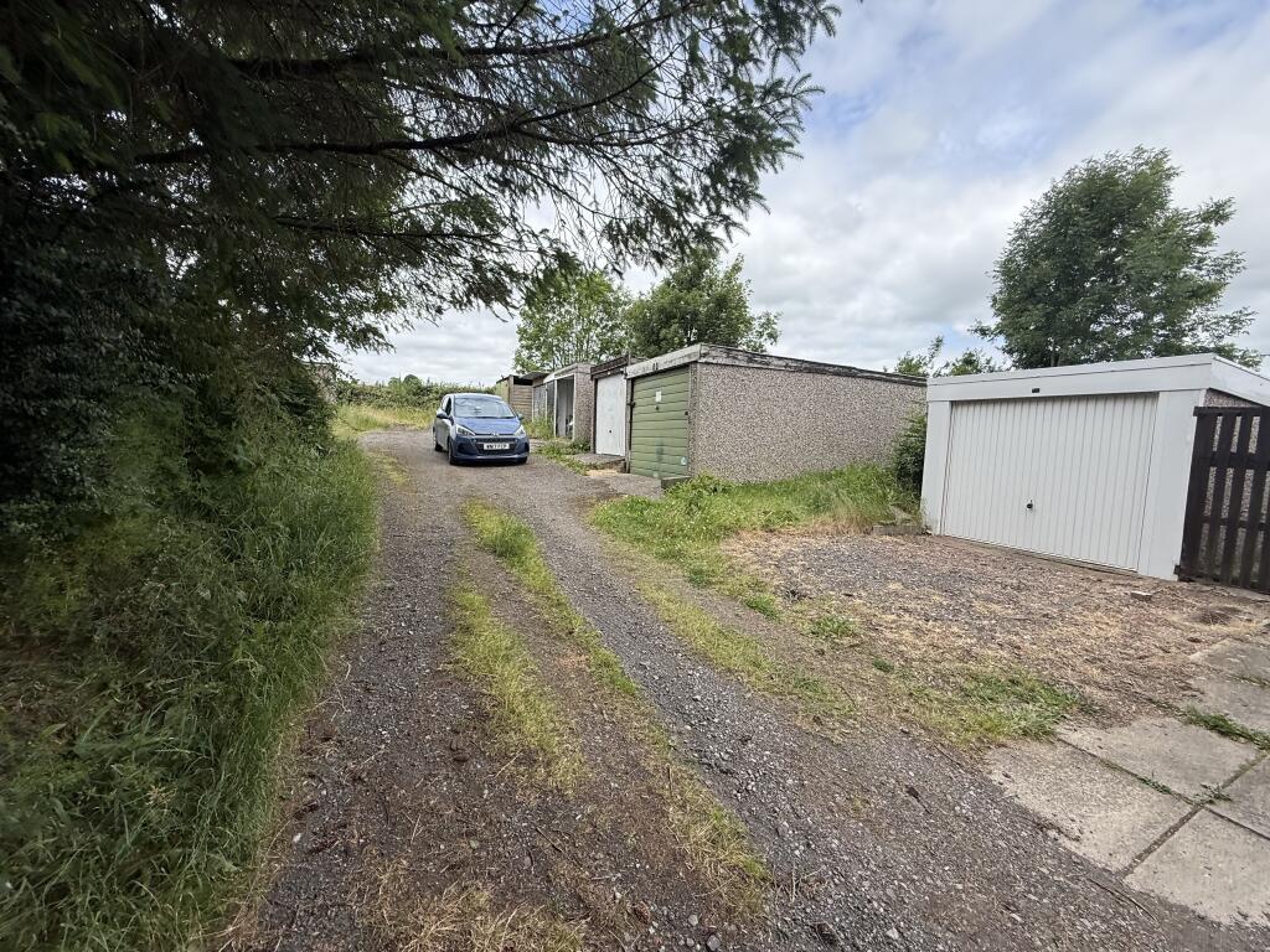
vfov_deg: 85.7
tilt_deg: -2.0
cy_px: 476
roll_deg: -0.5
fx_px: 514
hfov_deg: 102.1
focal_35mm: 14
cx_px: 635
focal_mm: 2.22
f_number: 2.2
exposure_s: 1/1105
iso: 64
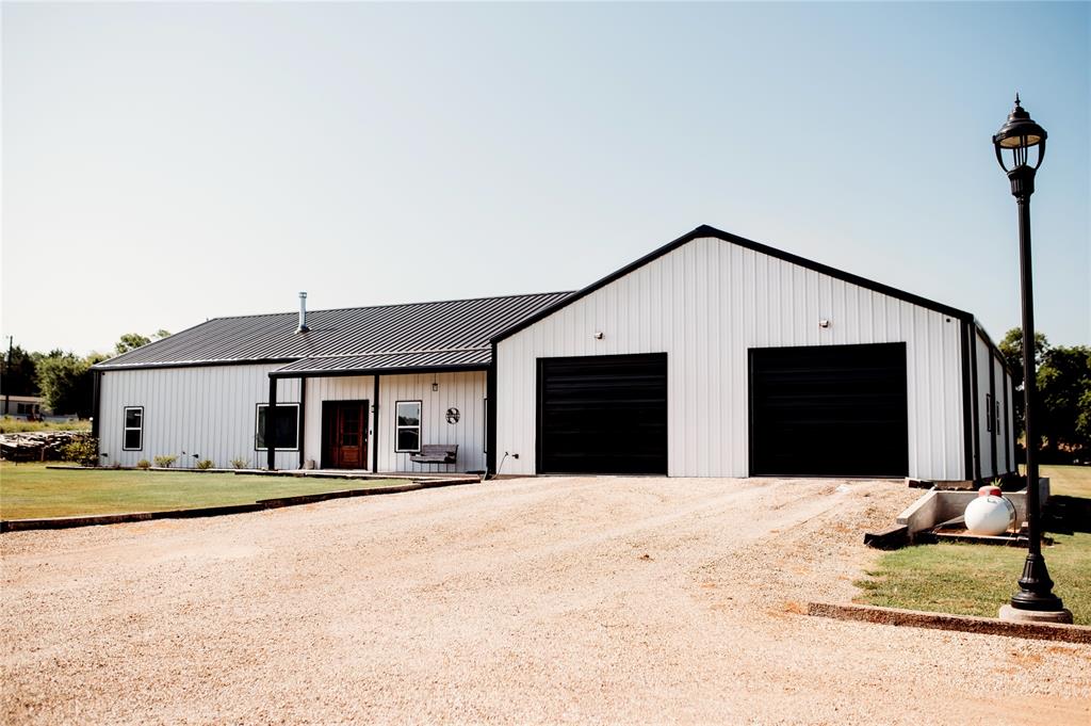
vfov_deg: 37.8
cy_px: 363
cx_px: 546
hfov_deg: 54.5
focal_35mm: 35
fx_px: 1060
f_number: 2.2
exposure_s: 1/3200
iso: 100
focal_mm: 35
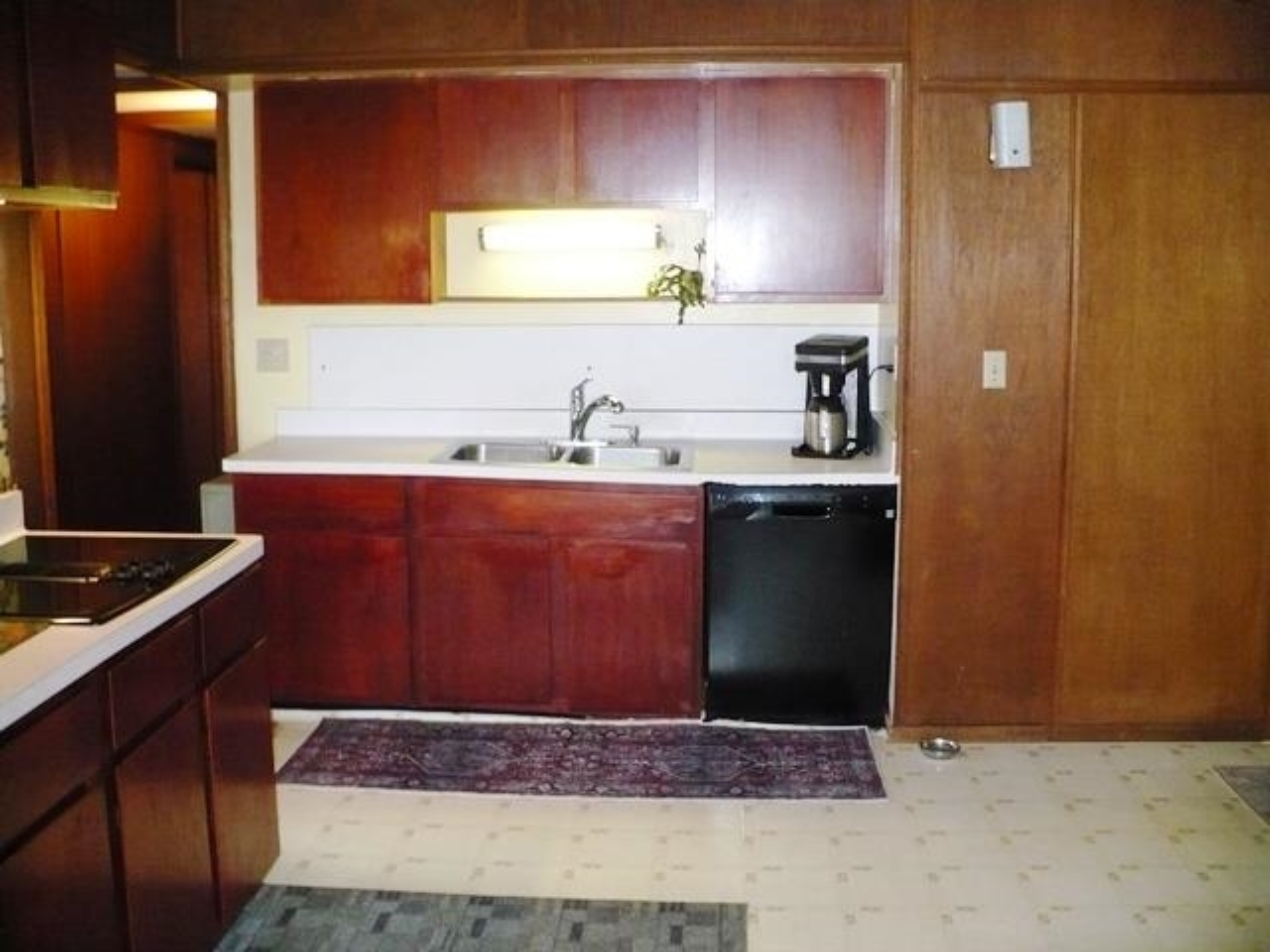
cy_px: 476
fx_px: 1357
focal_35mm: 37
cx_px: 635
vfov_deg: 38.7
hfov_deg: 50.1
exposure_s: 1/30
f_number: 2.8
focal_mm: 6.1
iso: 400
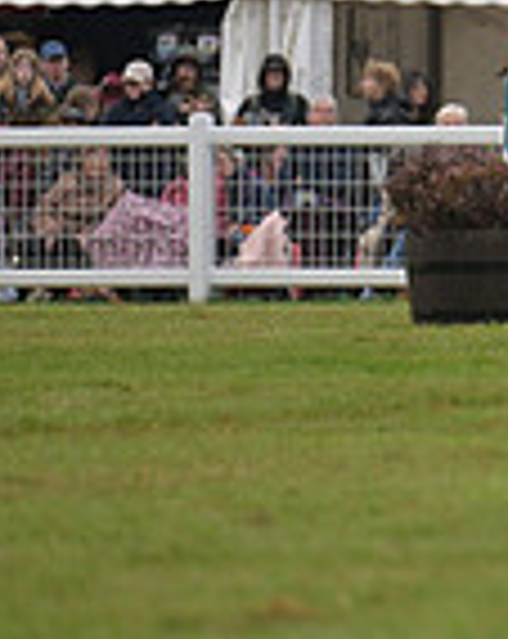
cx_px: 1137
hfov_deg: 2.0
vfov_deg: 2.5
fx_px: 14480
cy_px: -142
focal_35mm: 768
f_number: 4
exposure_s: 1/1250
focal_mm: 200
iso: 900
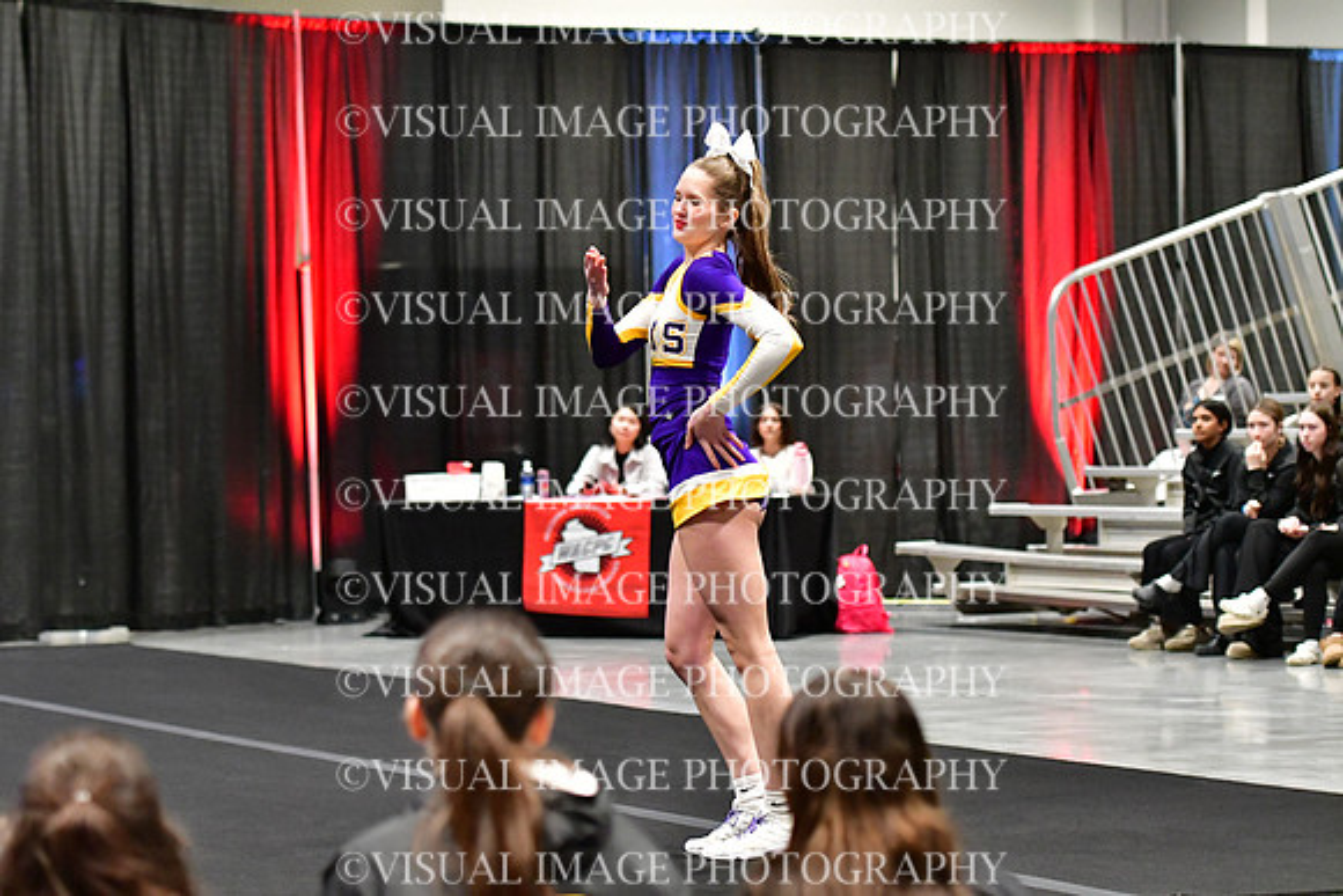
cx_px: 672
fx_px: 3918
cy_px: 448
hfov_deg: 19.5
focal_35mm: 105
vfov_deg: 13.0
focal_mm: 70
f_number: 2.8
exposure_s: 1/400
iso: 4000
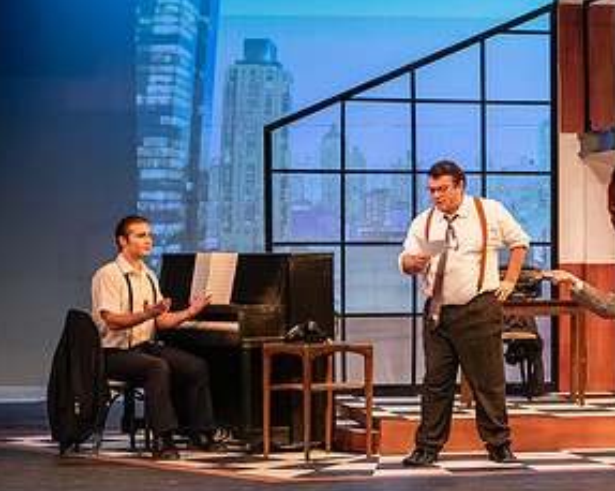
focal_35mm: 133
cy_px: 308
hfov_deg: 14.3
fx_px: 2418
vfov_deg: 11.6
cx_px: 611
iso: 2500
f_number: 3.5
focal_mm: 70
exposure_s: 1/200
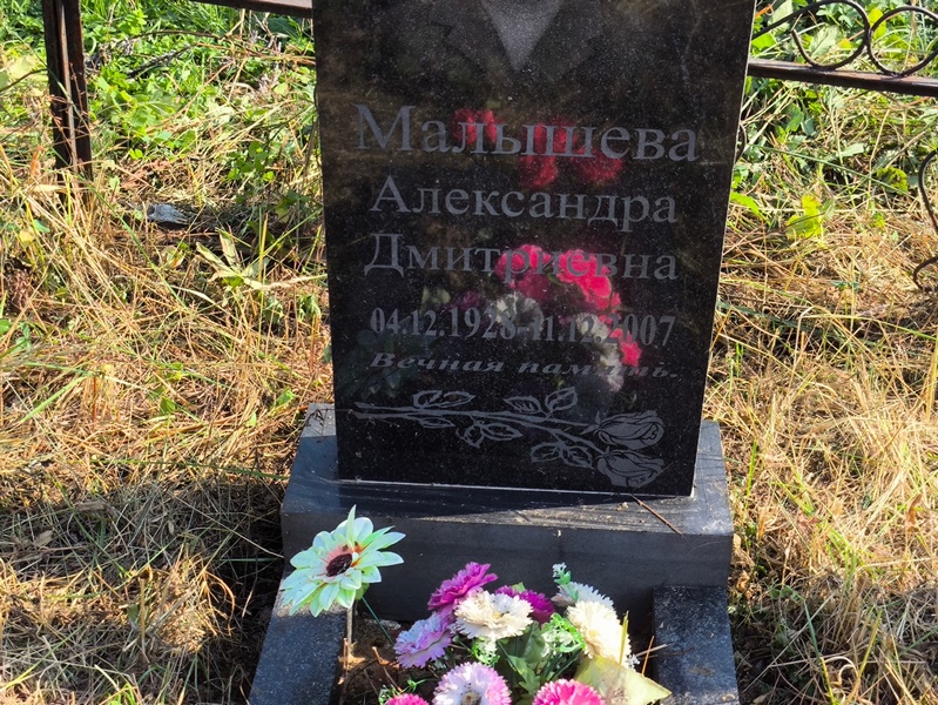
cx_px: 469
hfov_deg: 38.2
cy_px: 352
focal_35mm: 50
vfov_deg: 29.1
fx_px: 1355
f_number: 1.7
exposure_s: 1/523
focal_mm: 4.71
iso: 50
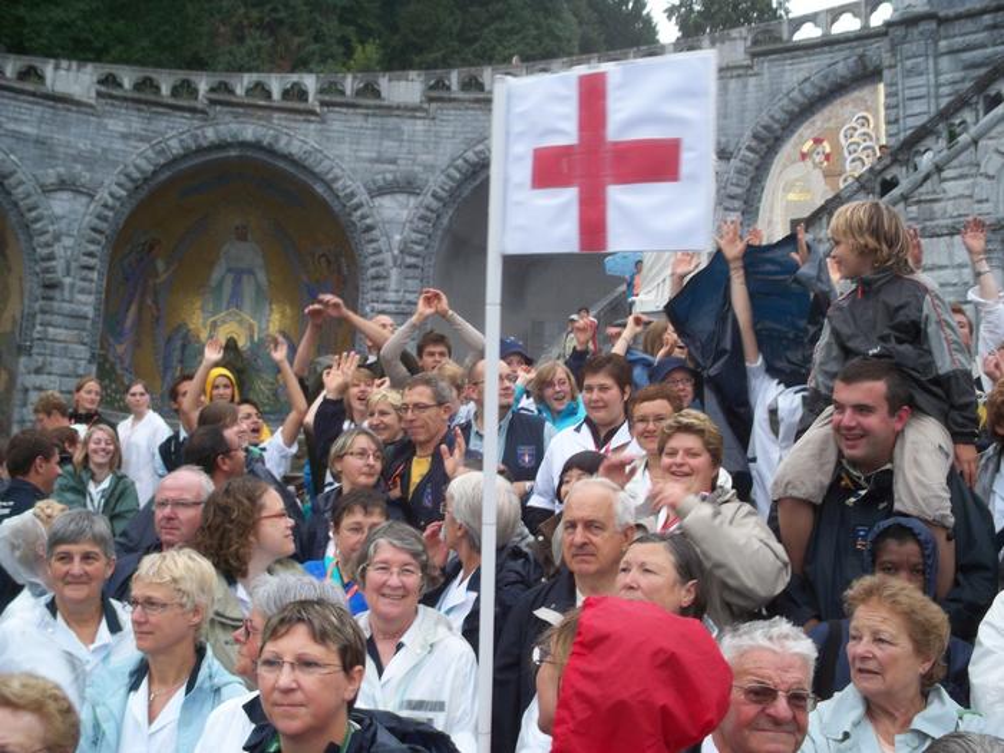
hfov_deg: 50.1
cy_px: 376
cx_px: 502
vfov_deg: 38.7
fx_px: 1073
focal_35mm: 37
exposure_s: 1/80
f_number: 3.4
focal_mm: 7.9
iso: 64
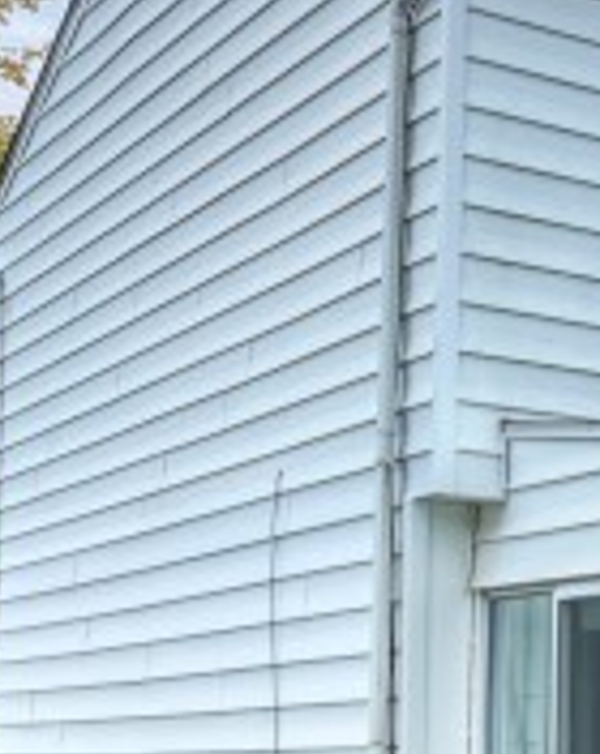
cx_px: 1341
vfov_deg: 19.9
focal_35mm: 93
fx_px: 2072
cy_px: 797
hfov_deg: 13.2
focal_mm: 17
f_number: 7.1
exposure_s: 1/400
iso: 80
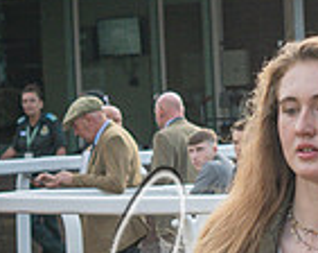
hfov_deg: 4.6
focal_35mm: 416
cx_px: 595
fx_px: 3904
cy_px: 93
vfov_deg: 3.7
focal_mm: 50
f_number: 5
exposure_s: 1/500
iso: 200
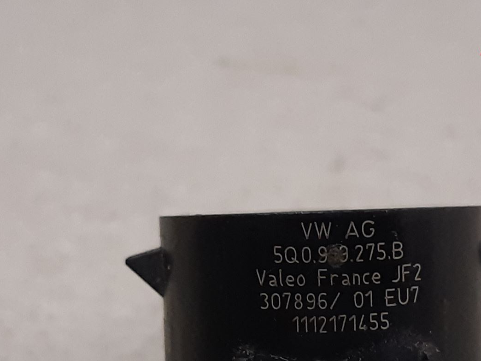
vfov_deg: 27.4
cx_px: 292
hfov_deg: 37.3
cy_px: 332
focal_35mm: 51
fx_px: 709
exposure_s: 1/50
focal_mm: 3.93
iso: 160
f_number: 1.7
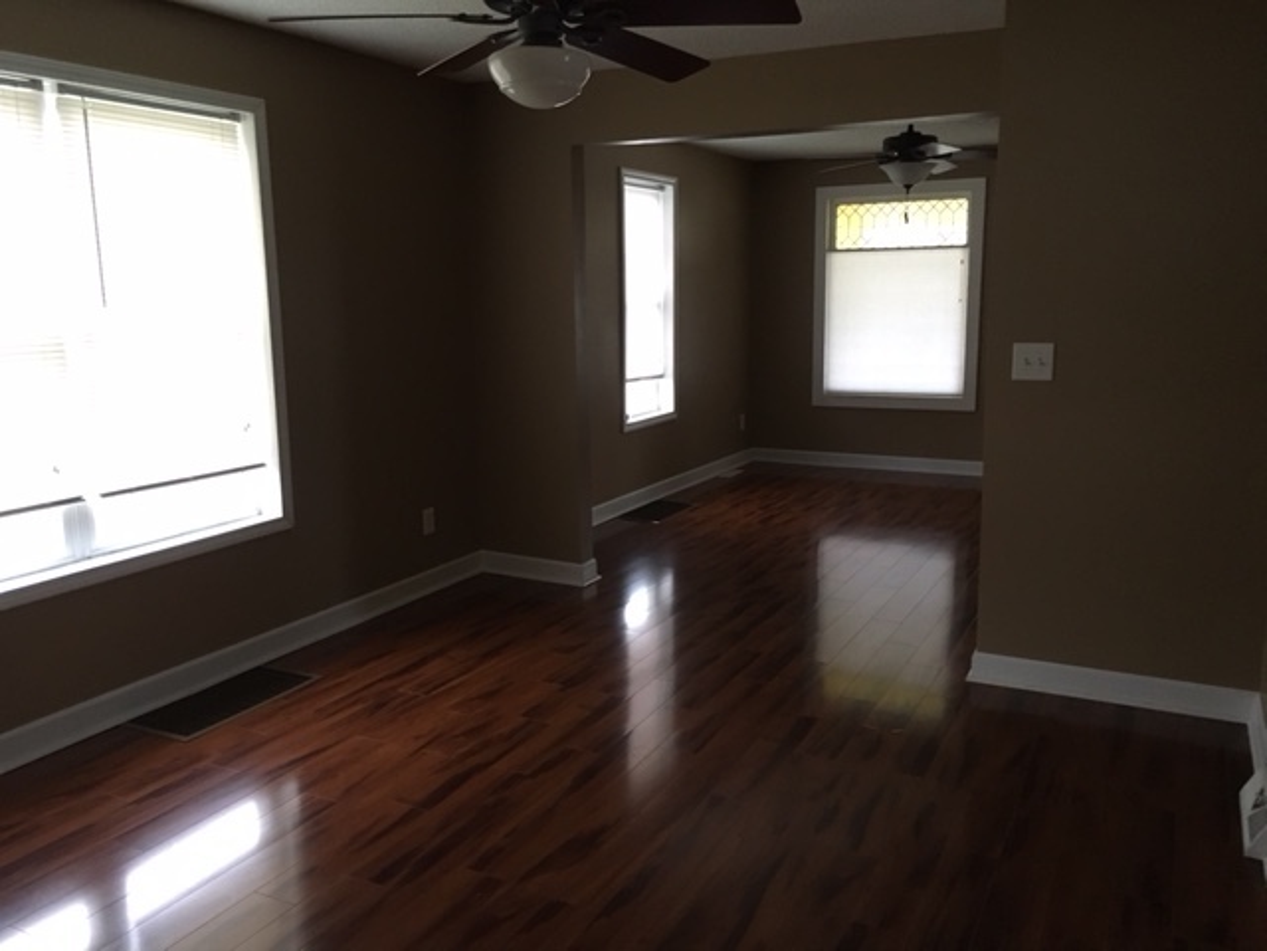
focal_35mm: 29
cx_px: 634
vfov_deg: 48.2
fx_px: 1061
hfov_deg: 61.7
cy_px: 476
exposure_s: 1/15
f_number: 2.2
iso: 200
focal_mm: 4.15
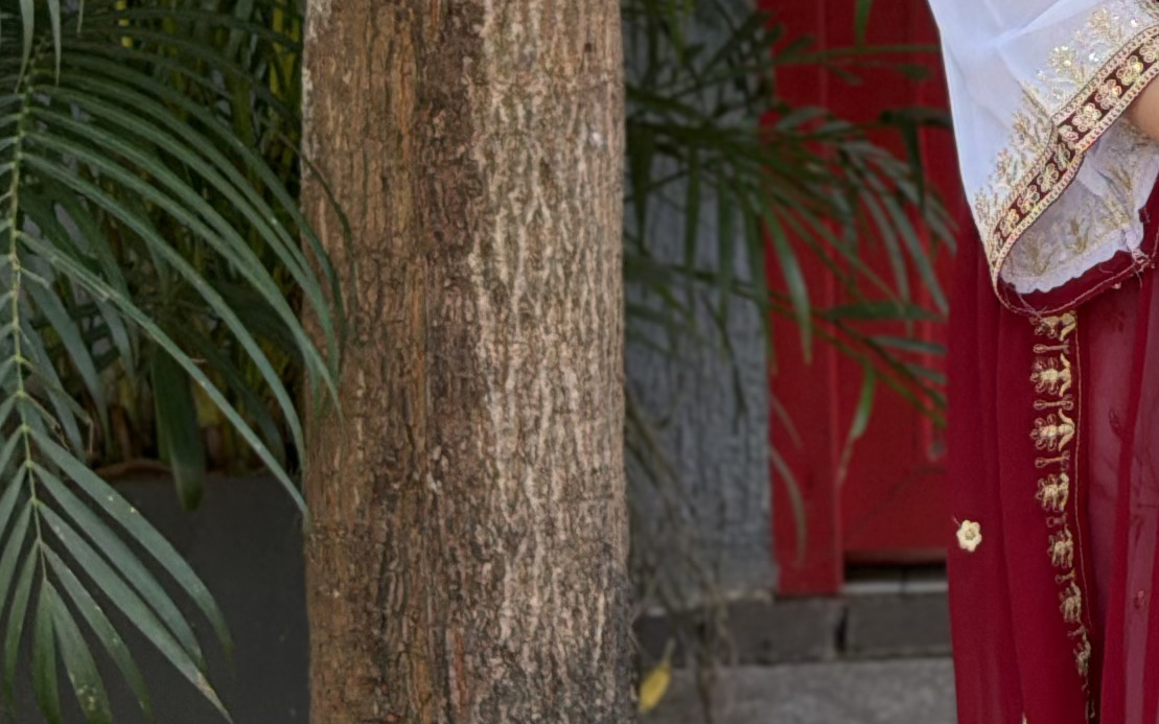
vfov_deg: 7.1
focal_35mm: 185
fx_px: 5843
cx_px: 1237
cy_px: -7
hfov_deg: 11.2
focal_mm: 6.76
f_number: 1.78
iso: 80
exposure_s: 1/147
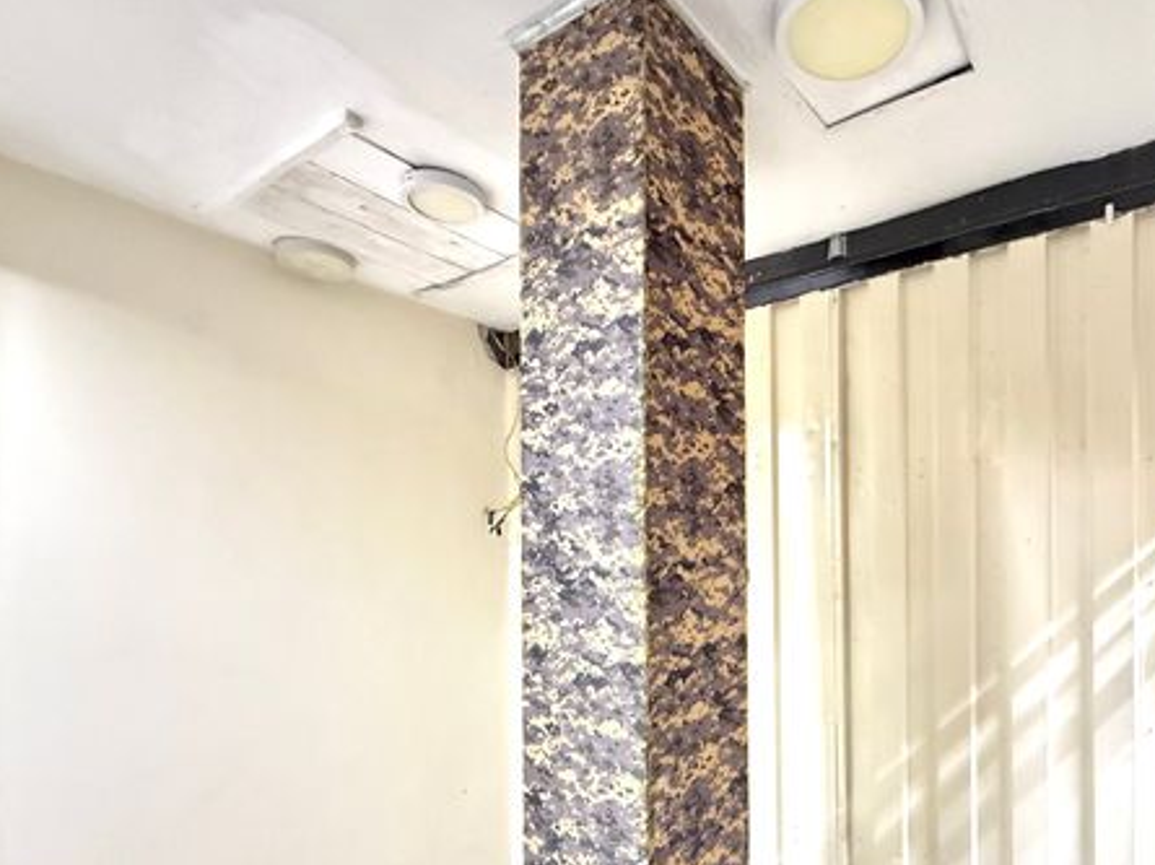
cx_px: 772
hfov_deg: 76.5
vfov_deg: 61.7
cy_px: 584
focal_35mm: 21
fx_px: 700
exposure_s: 1/40
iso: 1600
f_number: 2.2
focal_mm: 2.22
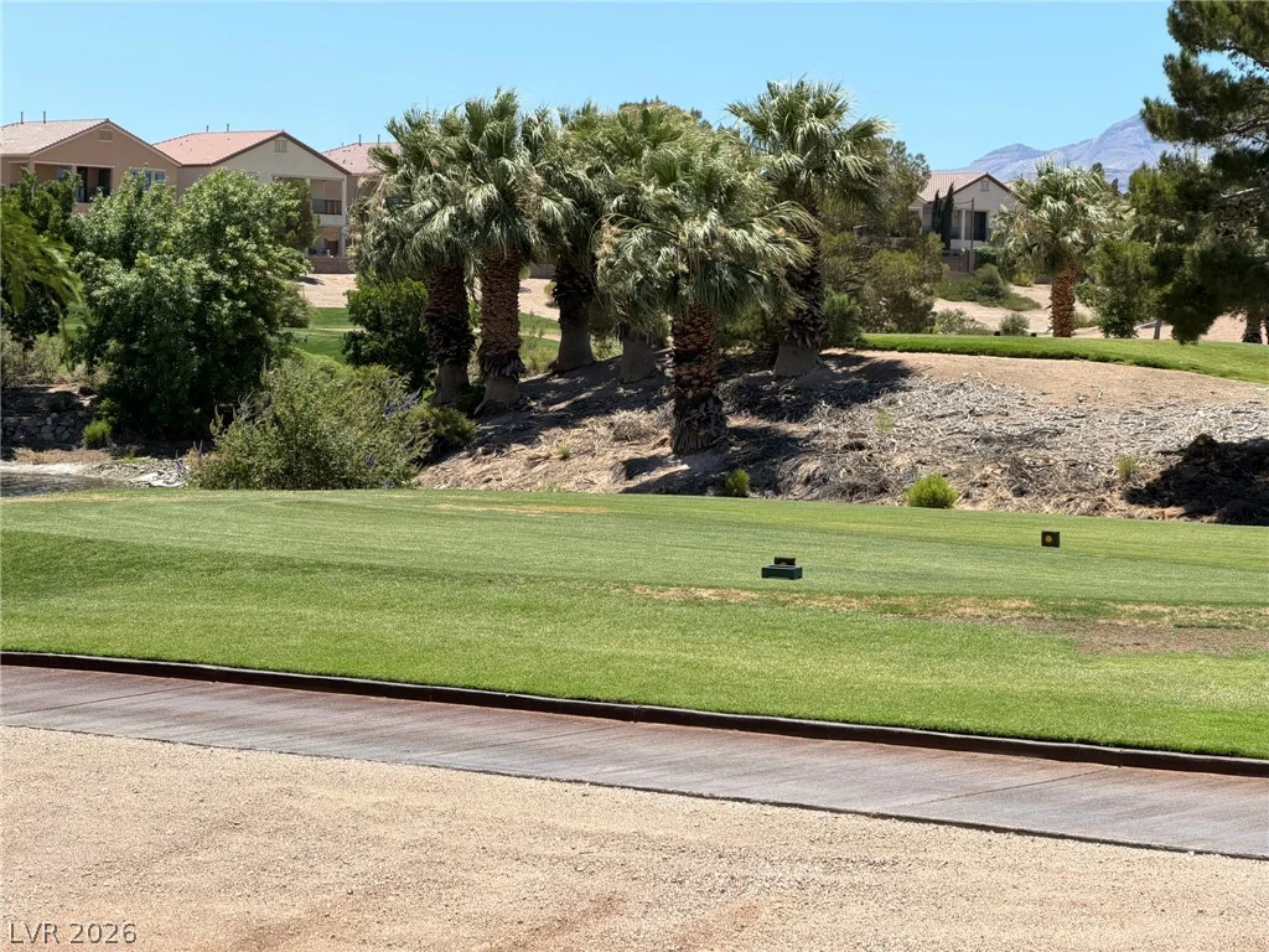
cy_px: 476
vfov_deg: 14.8
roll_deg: -0.8
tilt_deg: -1.6
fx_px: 3666
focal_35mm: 100
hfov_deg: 19.6
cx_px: 634
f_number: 2.8
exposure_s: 1/638
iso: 32
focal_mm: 16.89
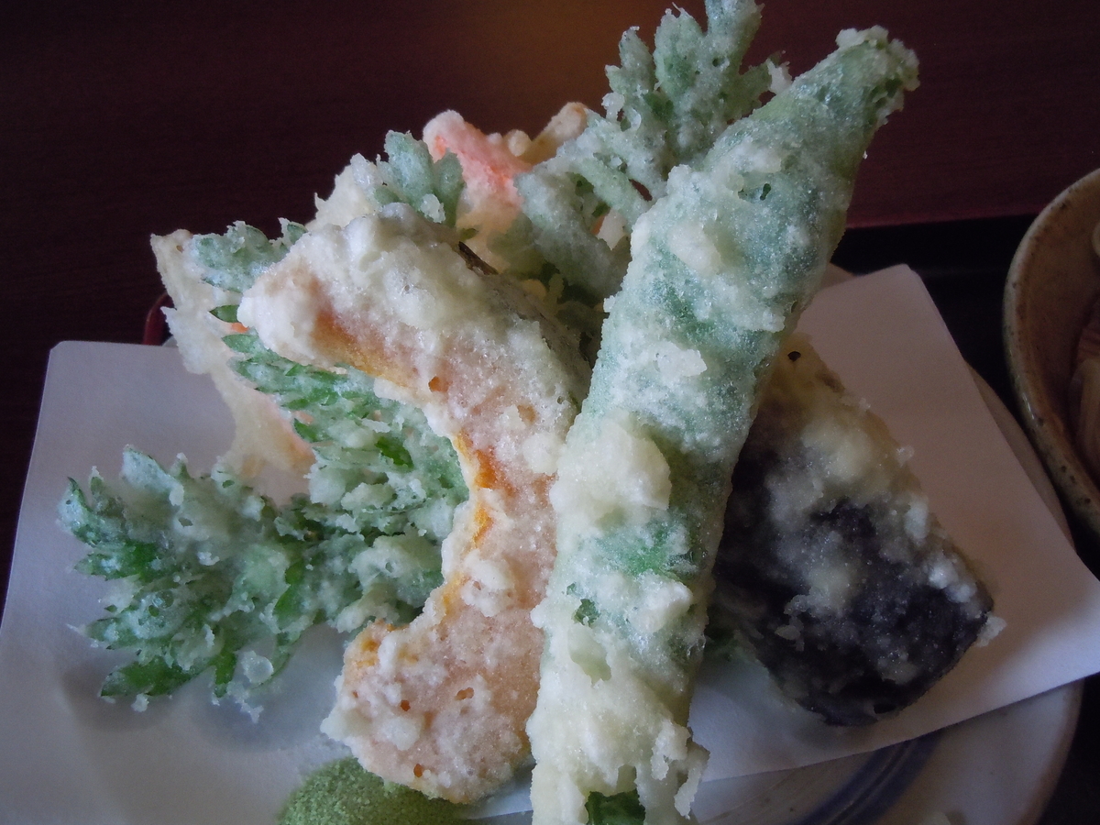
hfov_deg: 55.4
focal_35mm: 33
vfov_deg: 42.9
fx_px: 1049
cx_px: 550
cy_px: 412
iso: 800
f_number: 4
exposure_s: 1/125
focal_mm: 5.9
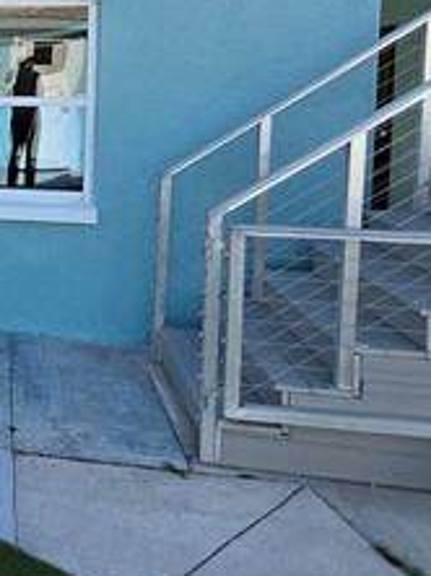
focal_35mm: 45
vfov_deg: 40.4
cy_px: 114
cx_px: -169
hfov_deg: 26.0
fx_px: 748
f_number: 1.9
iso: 32
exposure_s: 1/1799
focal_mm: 2.2
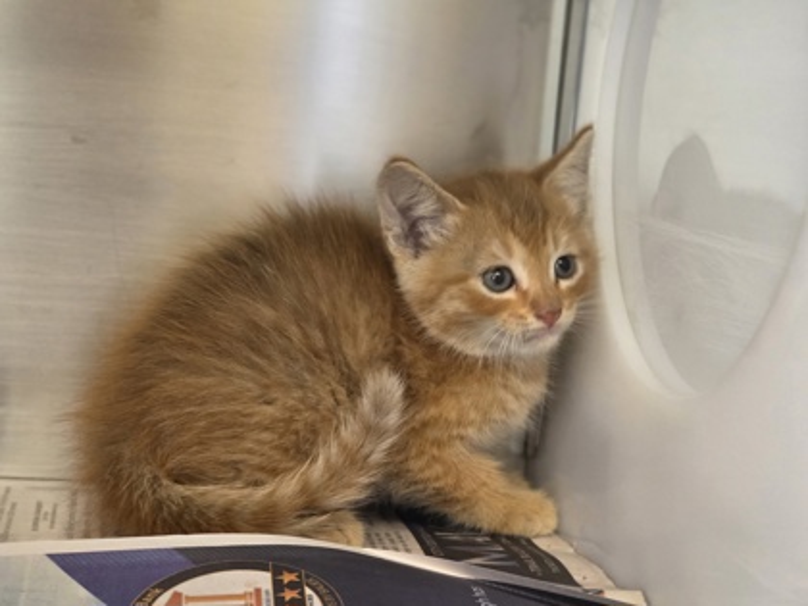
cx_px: 404
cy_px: 303
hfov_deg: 28.2
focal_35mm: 69
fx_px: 1611
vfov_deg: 21.3
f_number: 2.4
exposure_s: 1/30
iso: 320
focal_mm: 7.9
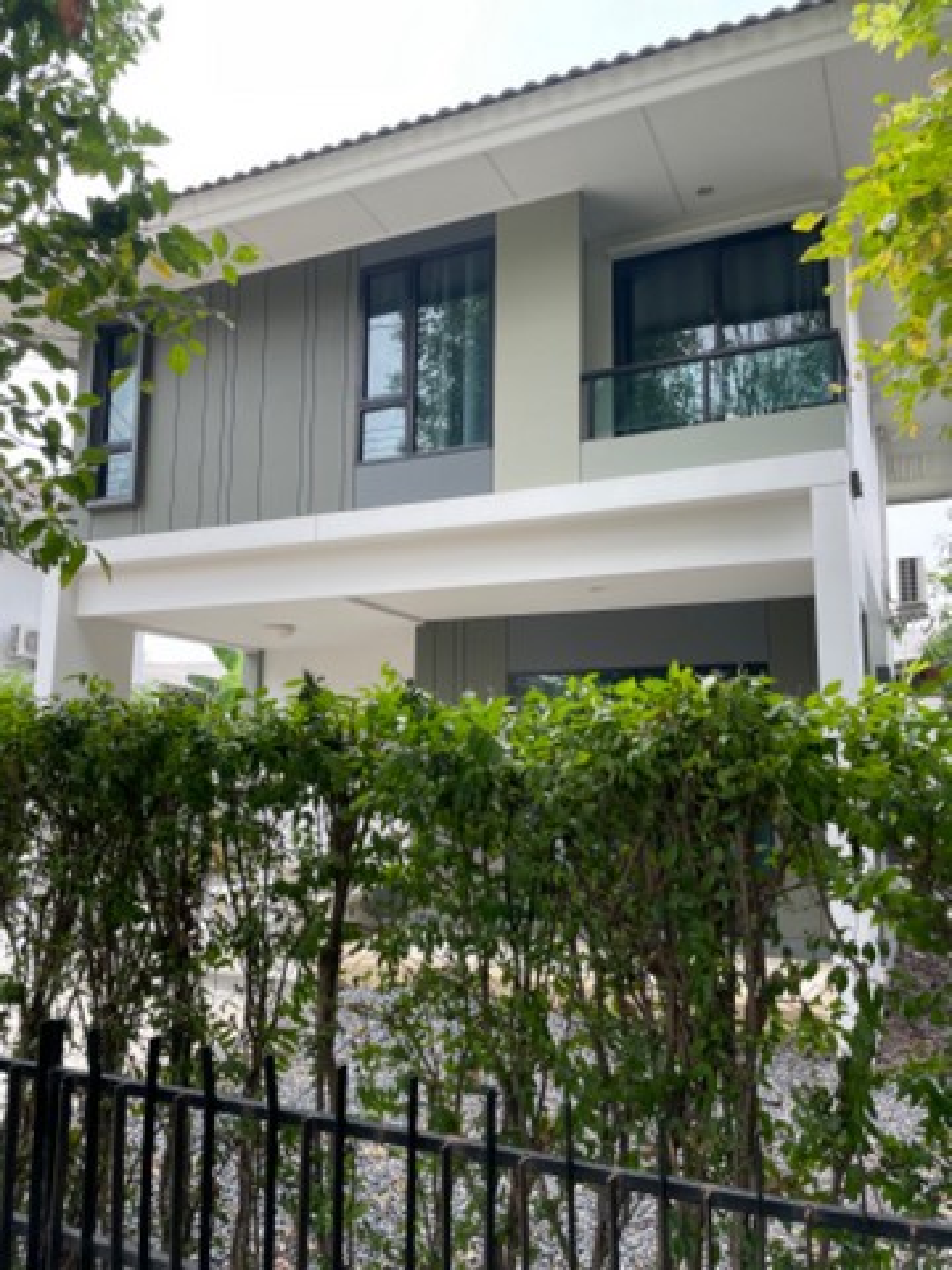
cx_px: 476
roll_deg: -1.5
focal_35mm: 26
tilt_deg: +9.6
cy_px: 635
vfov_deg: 67.3
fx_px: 953
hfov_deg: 53.1
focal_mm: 4.2
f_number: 1.6
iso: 32
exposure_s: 1/483
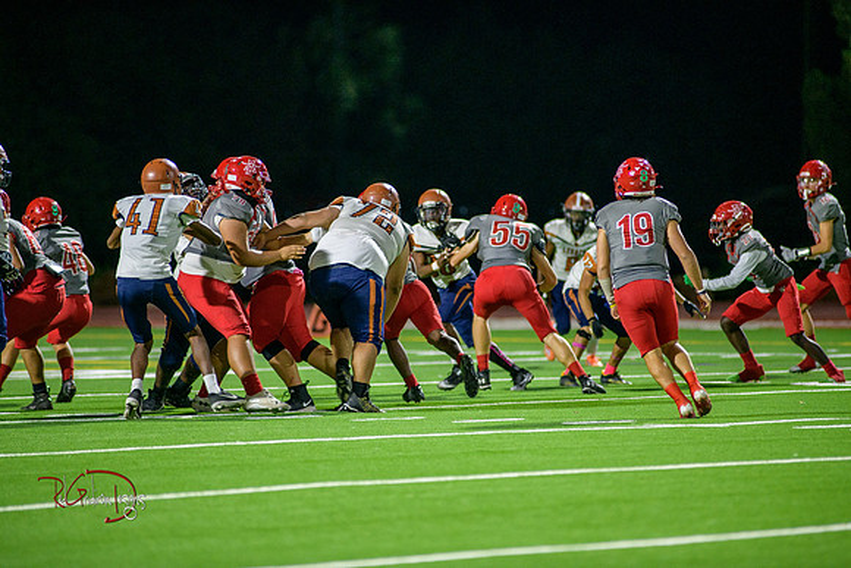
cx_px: 426
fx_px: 7093
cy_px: 284
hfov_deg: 6.9
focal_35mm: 300
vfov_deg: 4.6
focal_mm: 300
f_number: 2.8
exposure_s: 1/500
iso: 2000
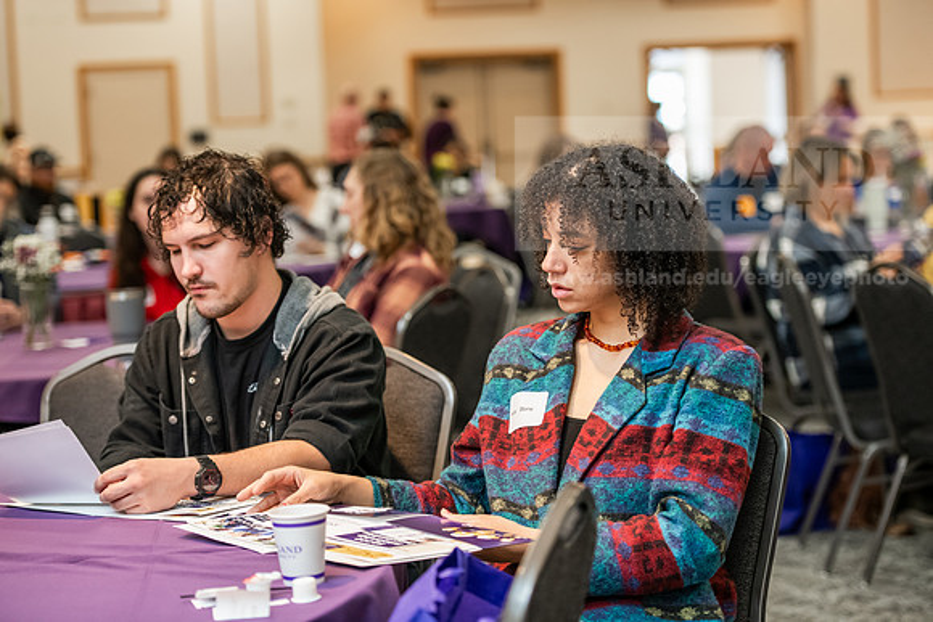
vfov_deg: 15.2
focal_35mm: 90
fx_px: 2333
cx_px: 466
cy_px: 311
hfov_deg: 22.6
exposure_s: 1/160
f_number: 3.2
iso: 2000
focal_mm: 90
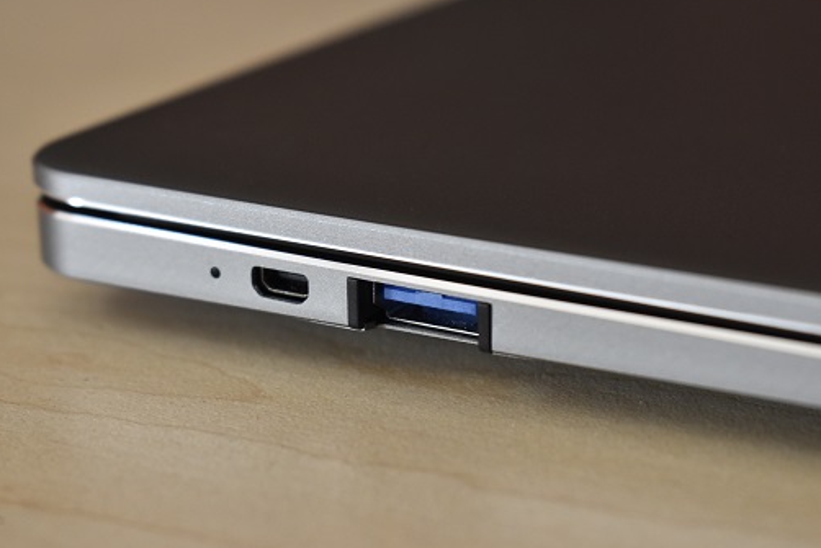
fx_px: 1962
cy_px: 250
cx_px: 379
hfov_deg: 23.6
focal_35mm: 86
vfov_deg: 15.9
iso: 1600
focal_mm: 48
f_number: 5.6
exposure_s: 1/160
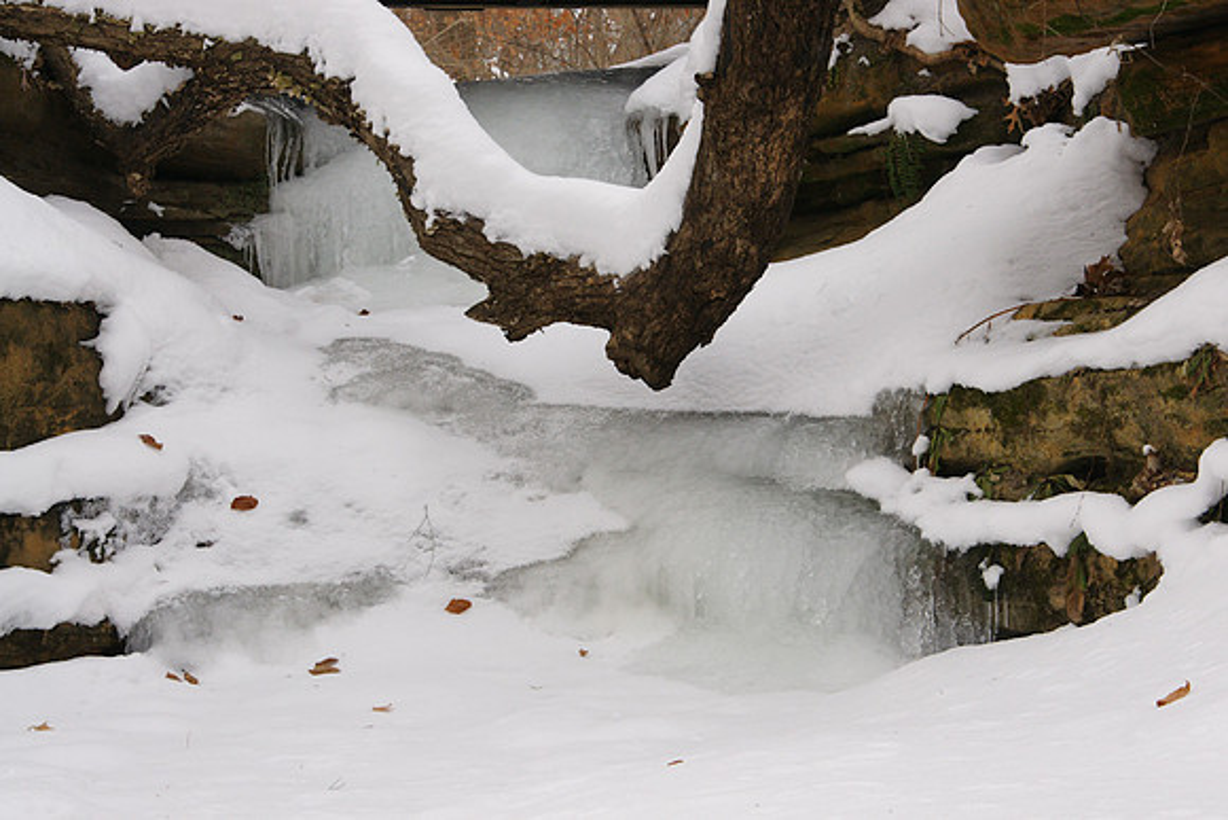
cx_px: 614
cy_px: 410
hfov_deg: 27.0
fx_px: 2559
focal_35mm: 75
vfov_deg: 18.2
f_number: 9
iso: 400
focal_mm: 50
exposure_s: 1/200
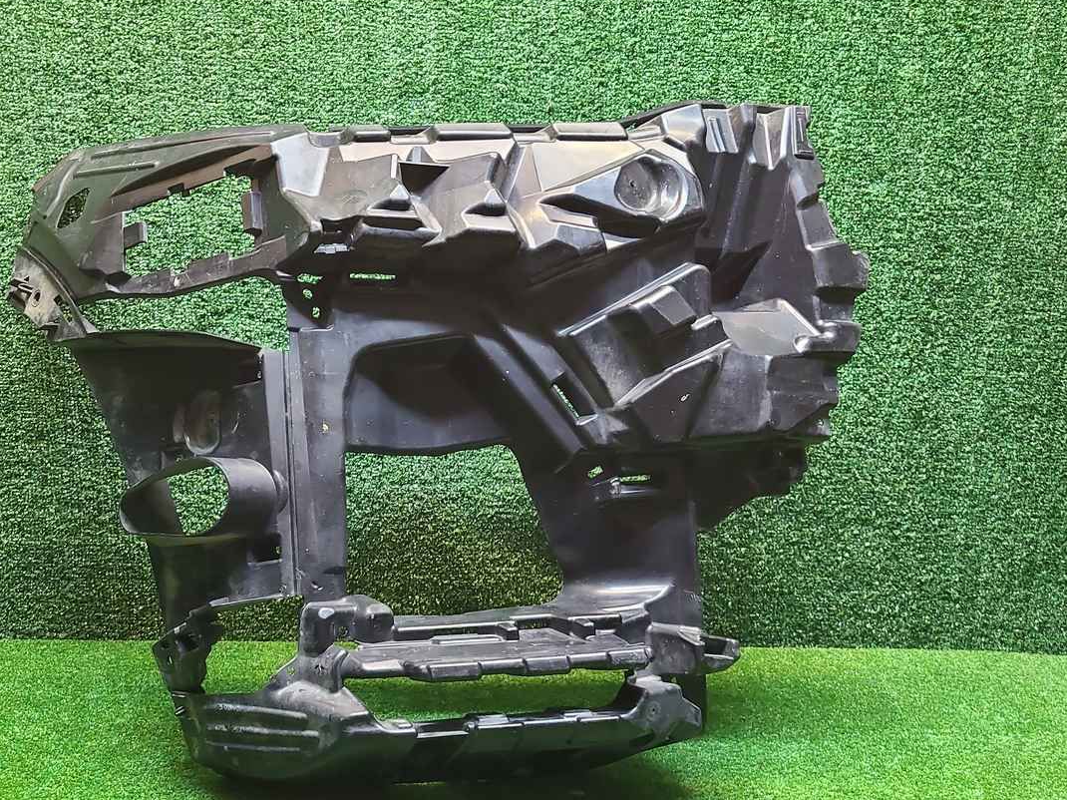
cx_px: 446
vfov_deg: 40.6
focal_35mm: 35
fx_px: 1079
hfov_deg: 52.4
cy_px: 463
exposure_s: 1/50
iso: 409
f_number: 1.8
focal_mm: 5.4
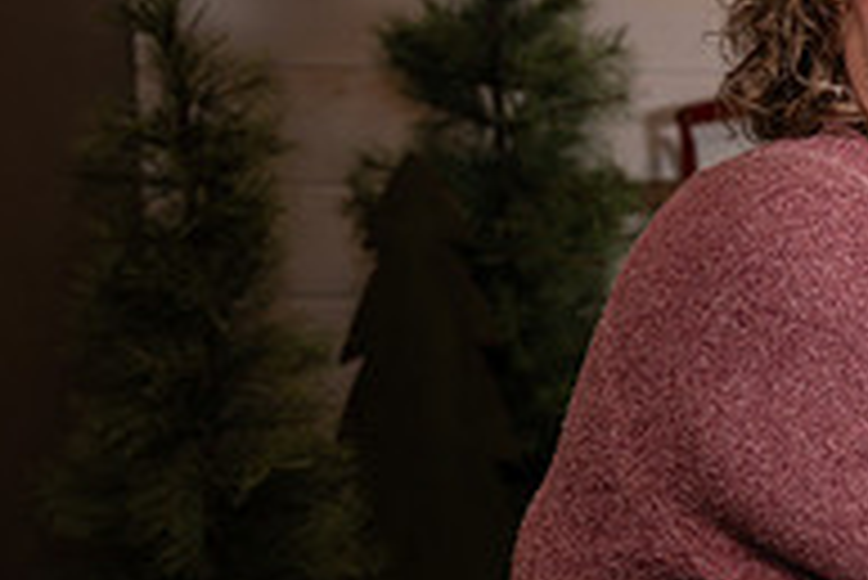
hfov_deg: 17.1
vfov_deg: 12.7
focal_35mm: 108
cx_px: 1289
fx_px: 2606
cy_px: 138
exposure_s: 1/250
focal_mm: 33
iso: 250
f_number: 2.8
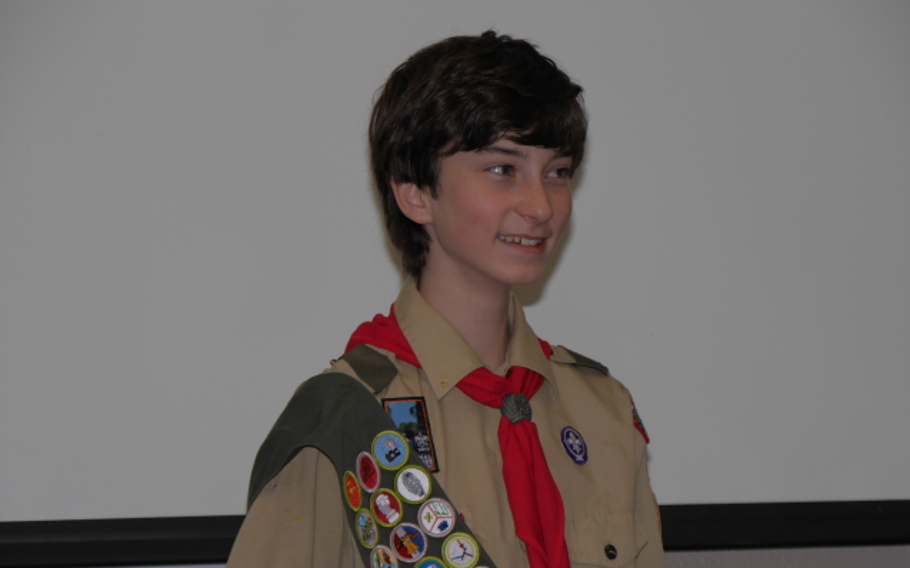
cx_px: 456
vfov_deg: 8.0
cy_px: 307
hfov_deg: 12.8
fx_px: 4067
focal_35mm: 164
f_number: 5.4
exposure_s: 1/125
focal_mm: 77
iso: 200
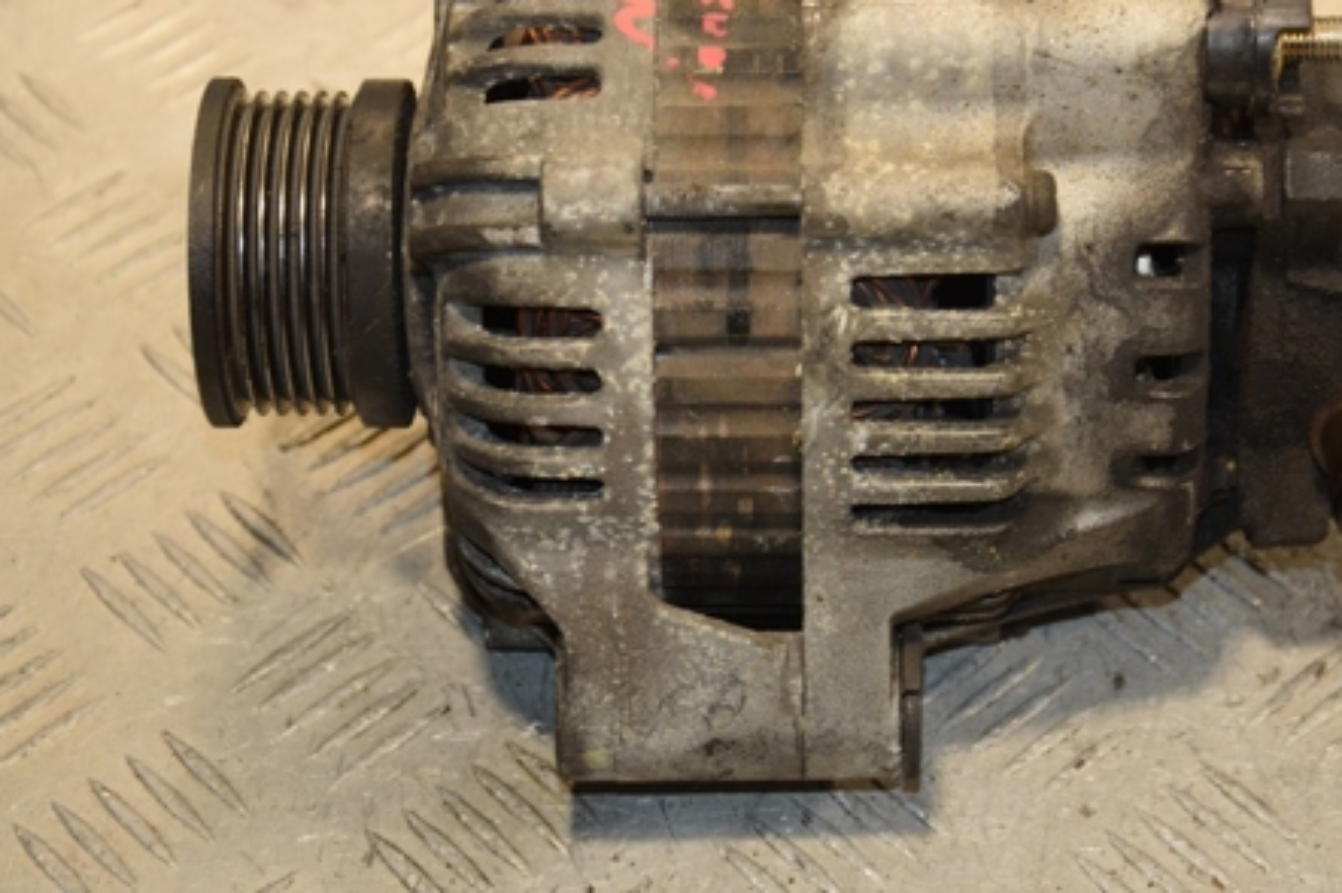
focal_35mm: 113
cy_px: 319
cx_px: 799
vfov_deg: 12.1
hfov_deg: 18.1
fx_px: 4209
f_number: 5
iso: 800
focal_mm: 52
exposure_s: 1/160
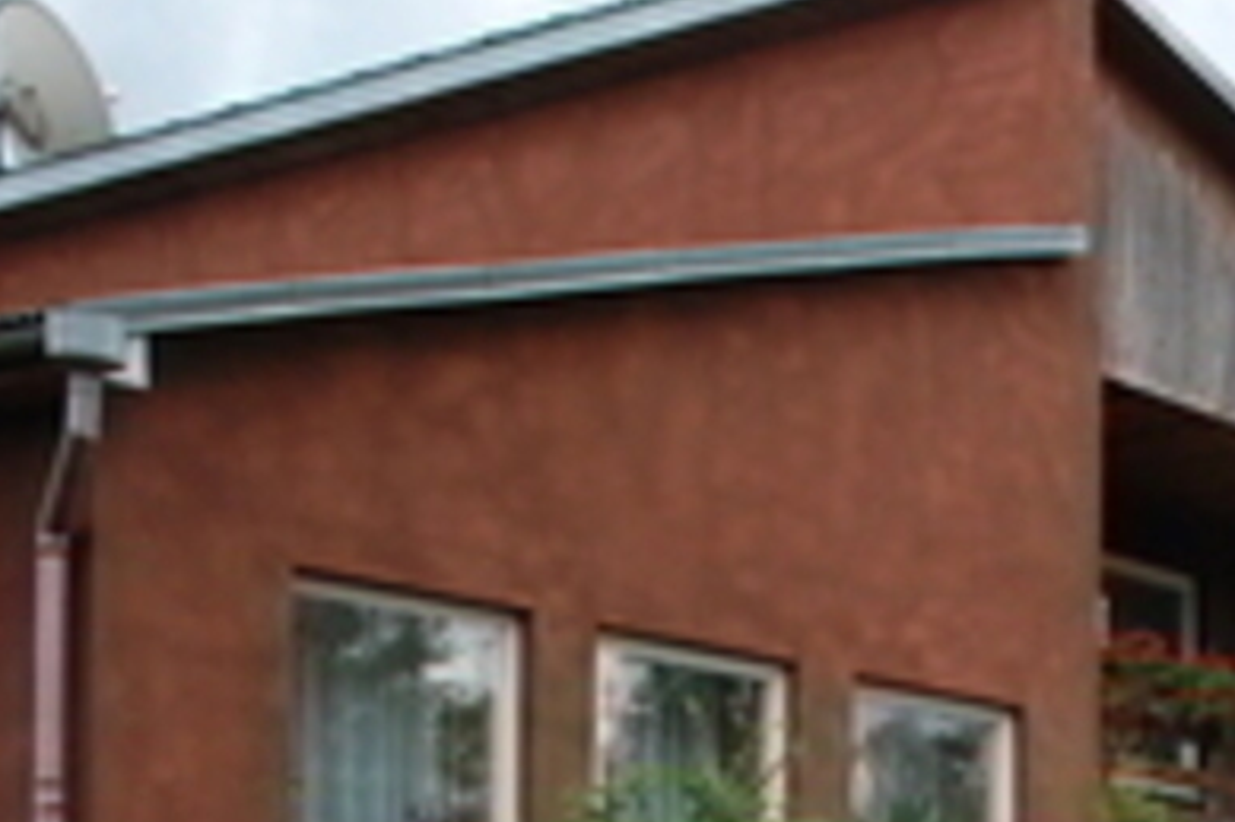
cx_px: 1946
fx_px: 3052
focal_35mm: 89
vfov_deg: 14.4
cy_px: 1197
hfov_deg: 19.4
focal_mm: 18
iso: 640
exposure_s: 1/1000
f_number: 4.8
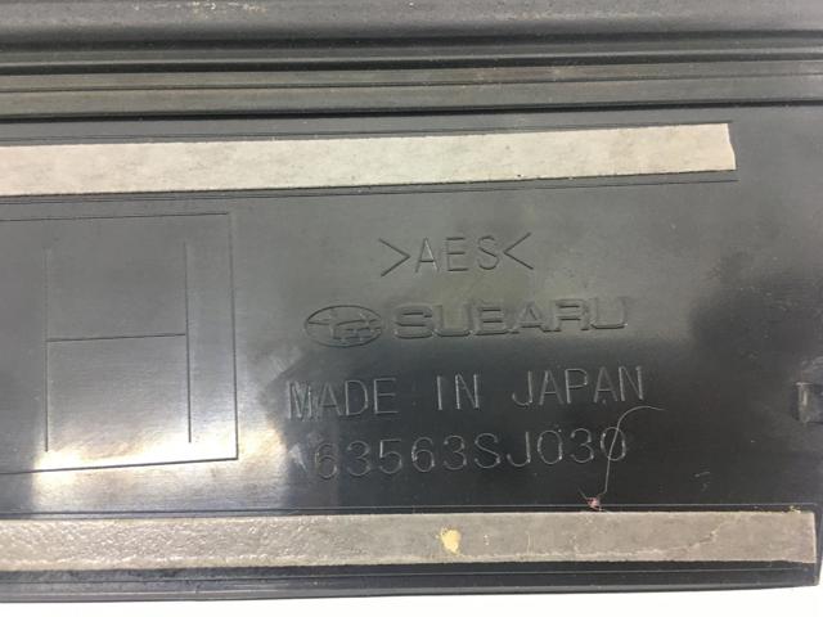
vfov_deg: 48.2
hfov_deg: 61.7
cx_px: 412
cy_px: 308
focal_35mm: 29
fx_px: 689
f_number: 2.2
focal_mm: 4.15
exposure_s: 1/33
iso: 100
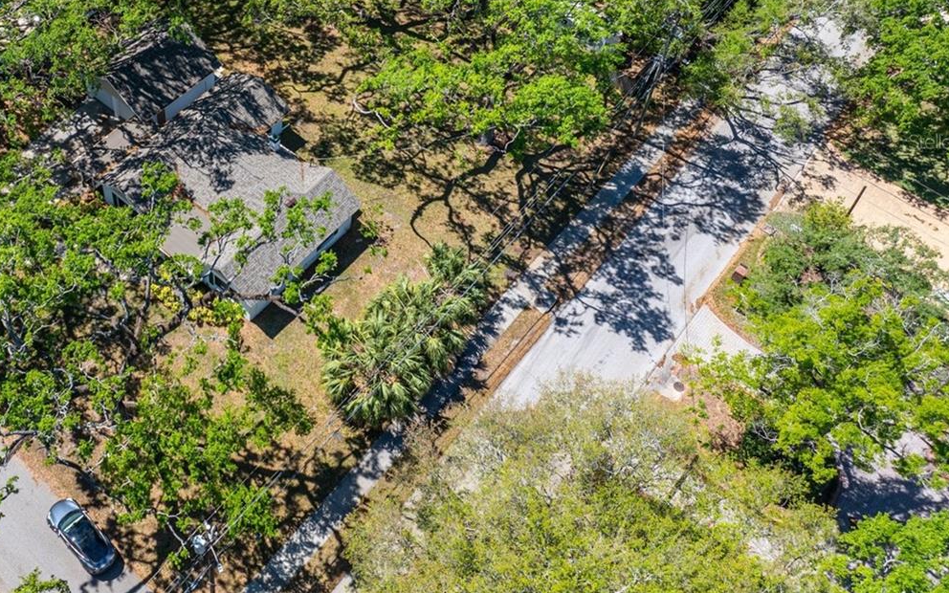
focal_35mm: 41
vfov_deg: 30.7
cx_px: 233
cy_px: 141
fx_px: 1060
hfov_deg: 46.4
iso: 100
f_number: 2.8
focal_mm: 12.29
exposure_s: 1/1000
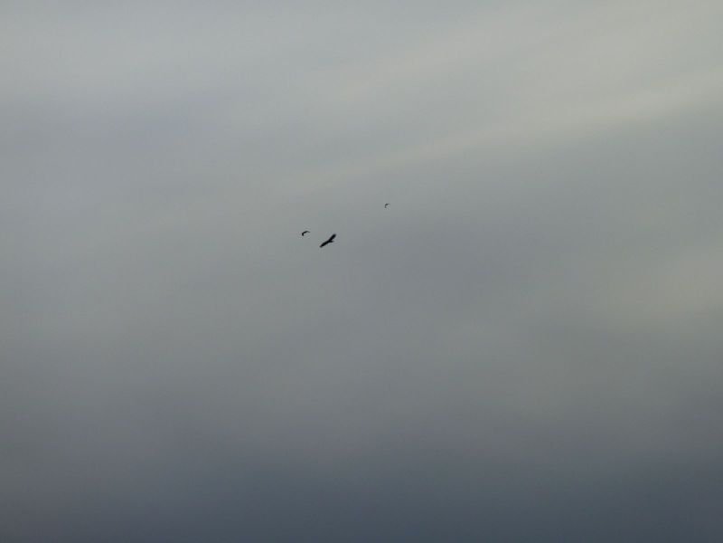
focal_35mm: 300
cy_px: 272
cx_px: 362
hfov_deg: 6.6
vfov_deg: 5.0
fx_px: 6266
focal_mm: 49.2
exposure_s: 1/500
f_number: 5.6
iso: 80
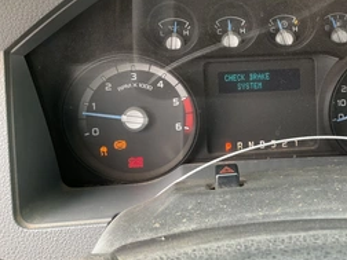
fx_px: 461
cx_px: 259
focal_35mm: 46
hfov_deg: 40.1
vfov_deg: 31.4
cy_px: 99
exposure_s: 1/66
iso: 64
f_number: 1.8
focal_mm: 3
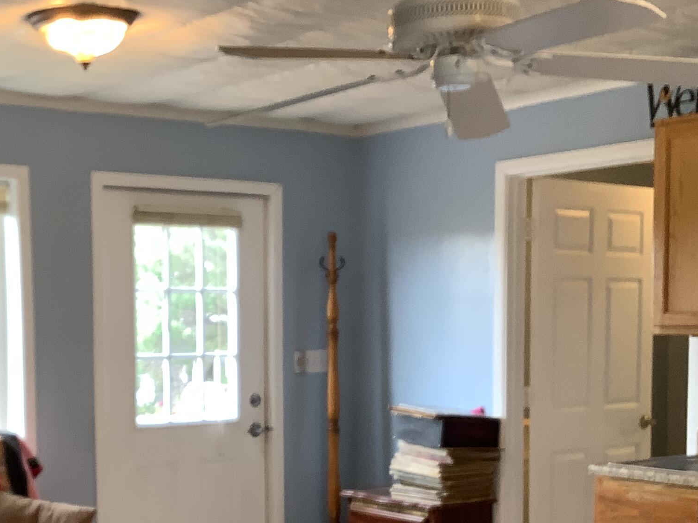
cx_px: 235
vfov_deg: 23.3
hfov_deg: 31.0
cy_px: 422
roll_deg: +0.8
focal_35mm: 62
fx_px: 1250
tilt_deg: -5.2
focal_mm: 3.3
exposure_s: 1/60
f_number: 2.4
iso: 64
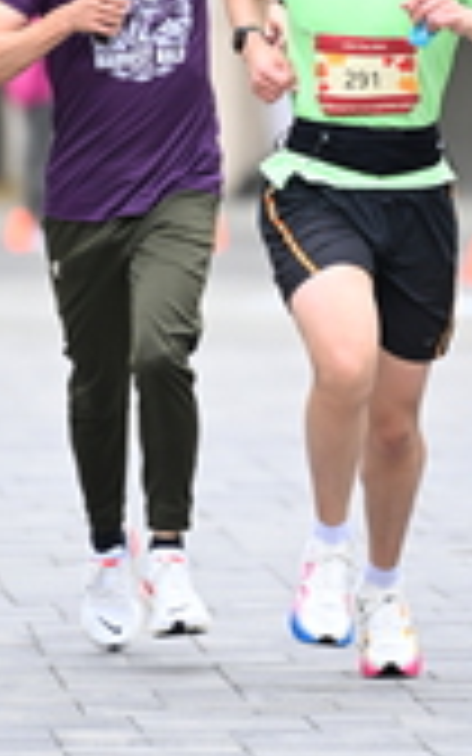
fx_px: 13769
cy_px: 54
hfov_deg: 2.0
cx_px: 308
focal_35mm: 669
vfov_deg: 3.1
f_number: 2.8
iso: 1000
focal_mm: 200
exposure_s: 1/1250
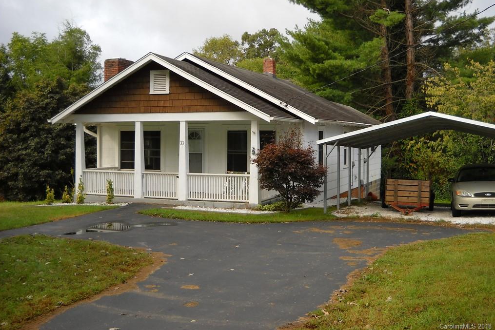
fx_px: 591
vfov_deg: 31.2
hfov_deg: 45.4
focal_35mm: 43
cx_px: 246
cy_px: 144
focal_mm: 6.72
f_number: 3.1
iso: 64
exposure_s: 1/323
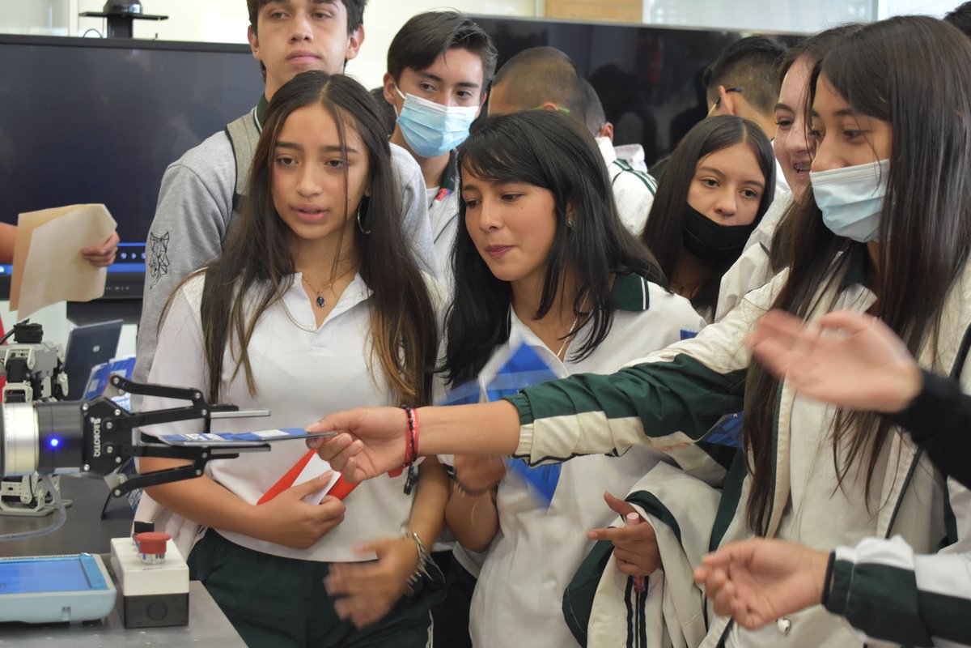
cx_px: 486
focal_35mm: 72
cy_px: 324
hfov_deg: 28.1
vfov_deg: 18.9
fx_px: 1942
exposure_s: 1/60
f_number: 5.3
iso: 1800
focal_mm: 48
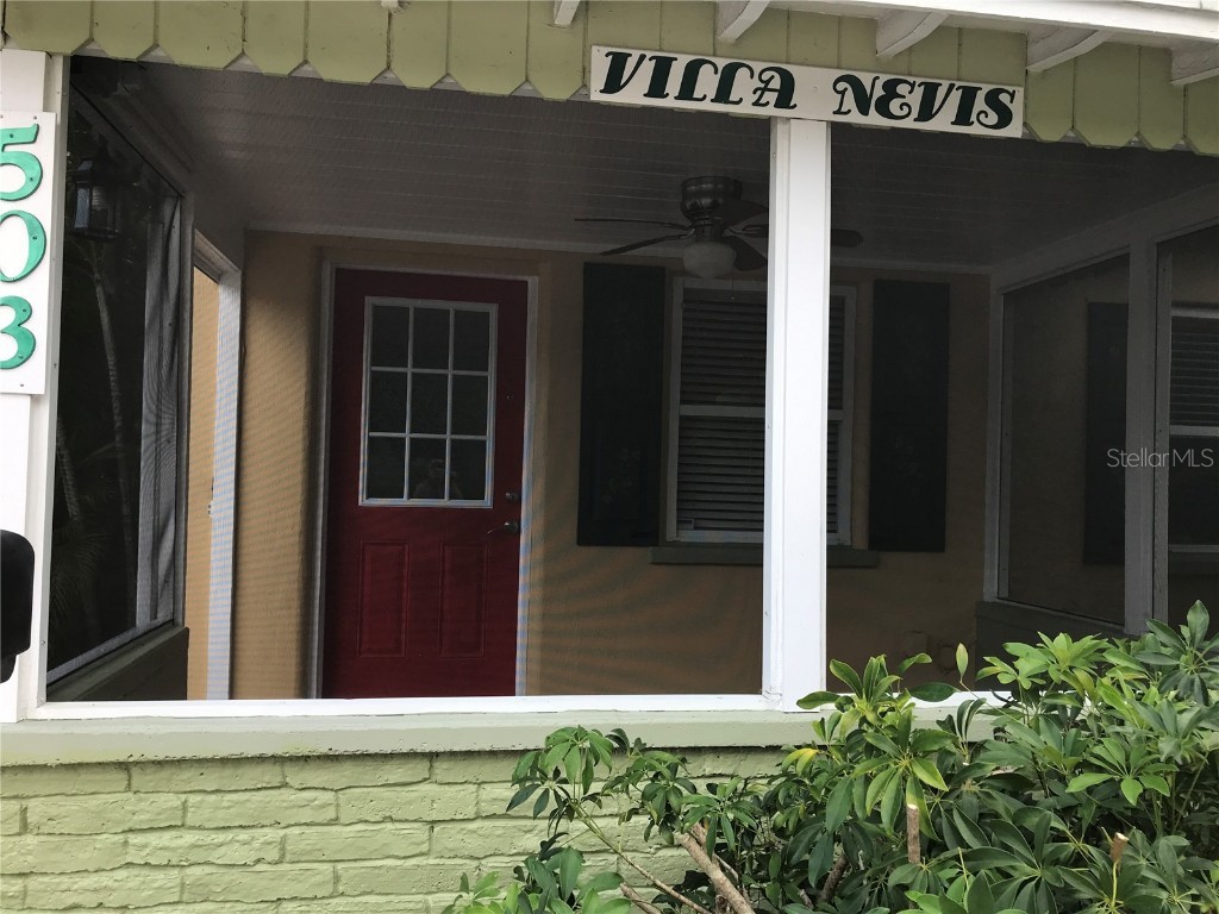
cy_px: 457
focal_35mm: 28
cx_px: 610
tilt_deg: +1.1
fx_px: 986
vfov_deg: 49.7
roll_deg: -2.1
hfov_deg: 63.4
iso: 20
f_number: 1.8
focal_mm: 3.99
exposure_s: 1/343
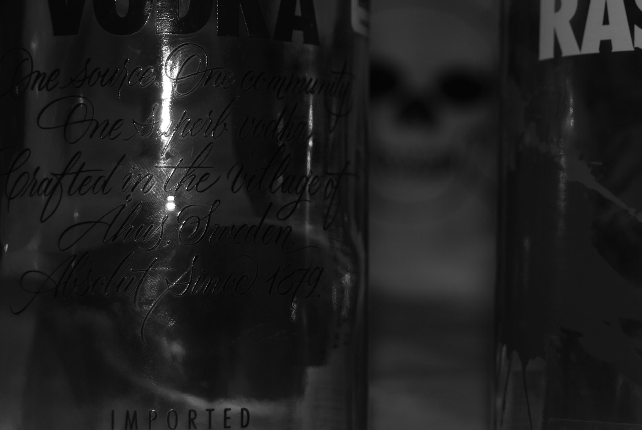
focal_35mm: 105
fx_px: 1875
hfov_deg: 19.4
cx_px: 428
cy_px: 138
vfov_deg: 13.1
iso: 100
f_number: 5.6
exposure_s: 1/200
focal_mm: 48
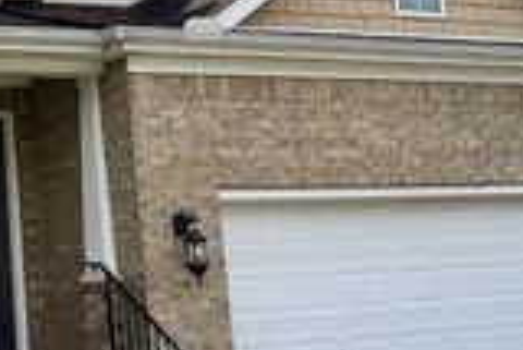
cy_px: 74
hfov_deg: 23.7
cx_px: -101
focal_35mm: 78
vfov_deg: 17.4
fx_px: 1134
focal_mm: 6.76
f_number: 1.78
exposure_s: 1/5714
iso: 100
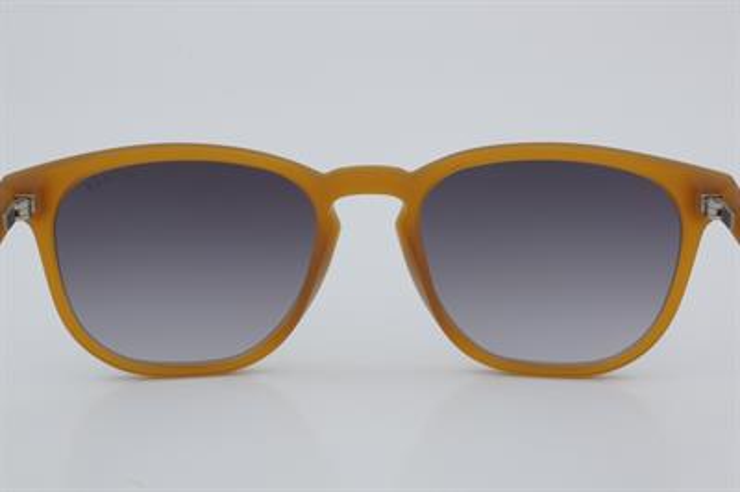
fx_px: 1540
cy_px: 246
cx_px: 370
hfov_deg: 27.0
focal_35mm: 75
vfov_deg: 18.2
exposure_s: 1/4
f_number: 32
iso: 100
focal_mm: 50
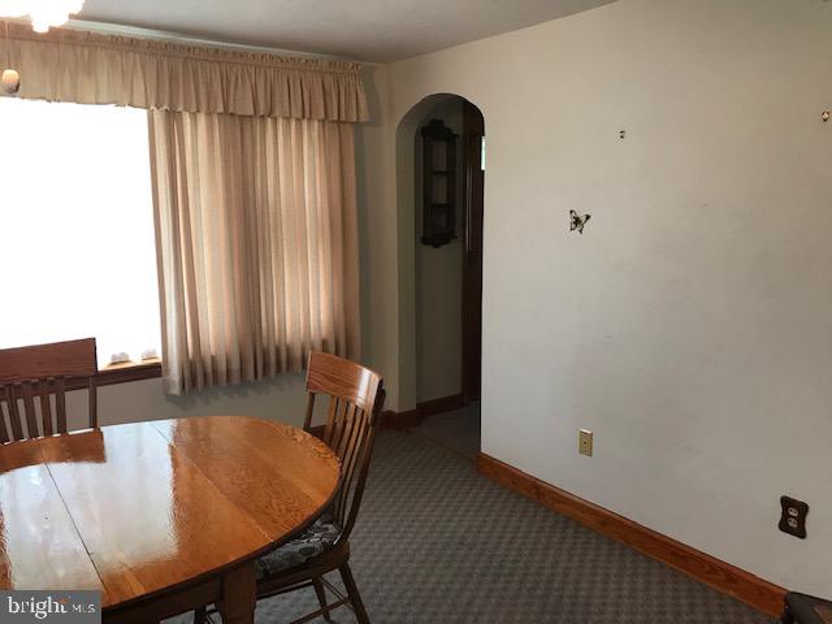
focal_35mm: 28
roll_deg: +0.7
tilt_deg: -10.1
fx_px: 673
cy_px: 312
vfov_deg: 49.7
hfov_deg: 63.4
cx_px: 416
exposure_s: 1/30
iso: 32
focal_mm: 3.99
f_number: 1.8
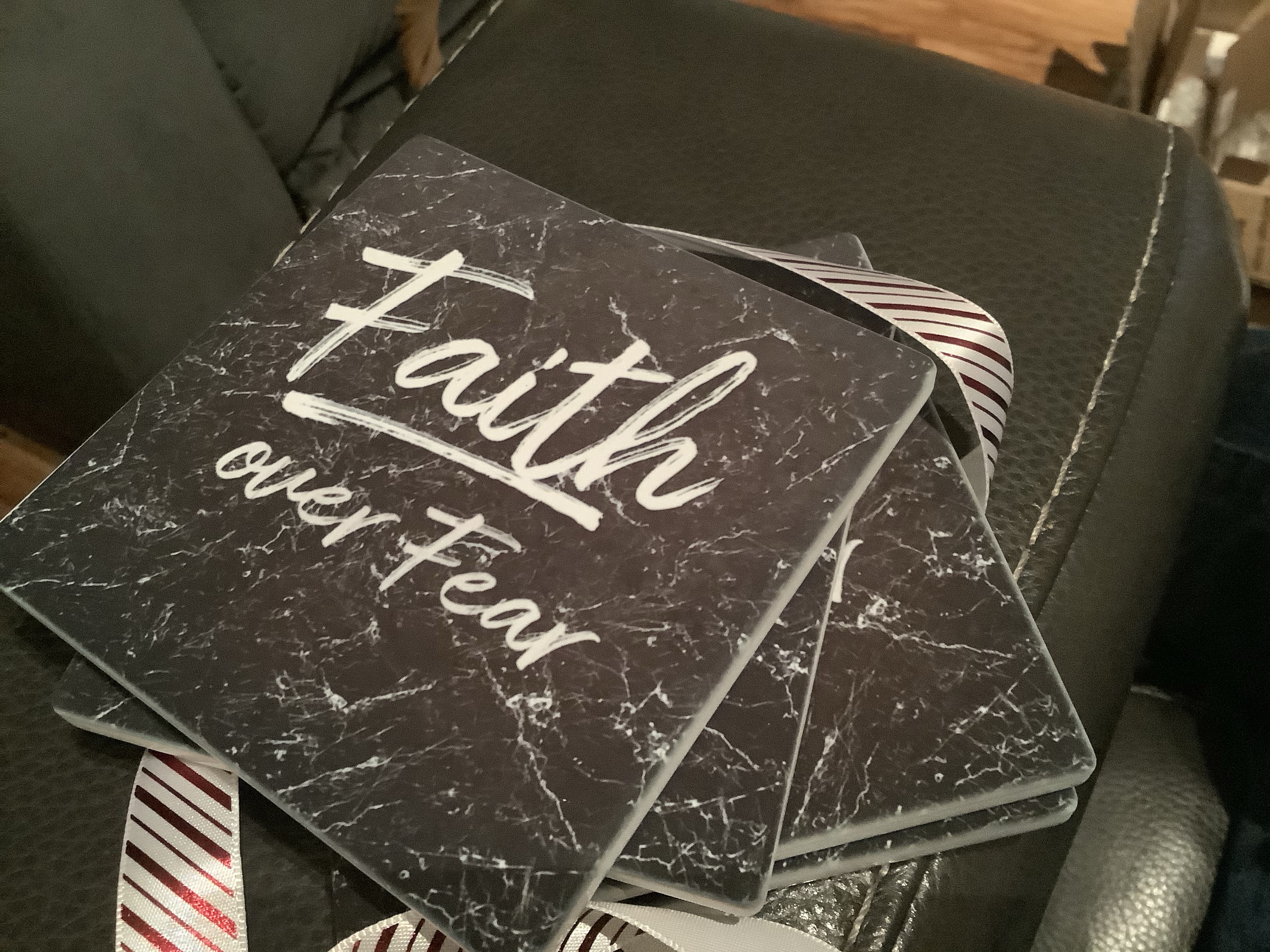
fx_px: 1137
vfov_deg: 45.4
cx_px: 635
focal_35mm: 31
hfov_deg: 58.4
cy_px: 476
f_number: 2.4
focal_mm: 3.3
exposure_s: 1/17
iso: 640
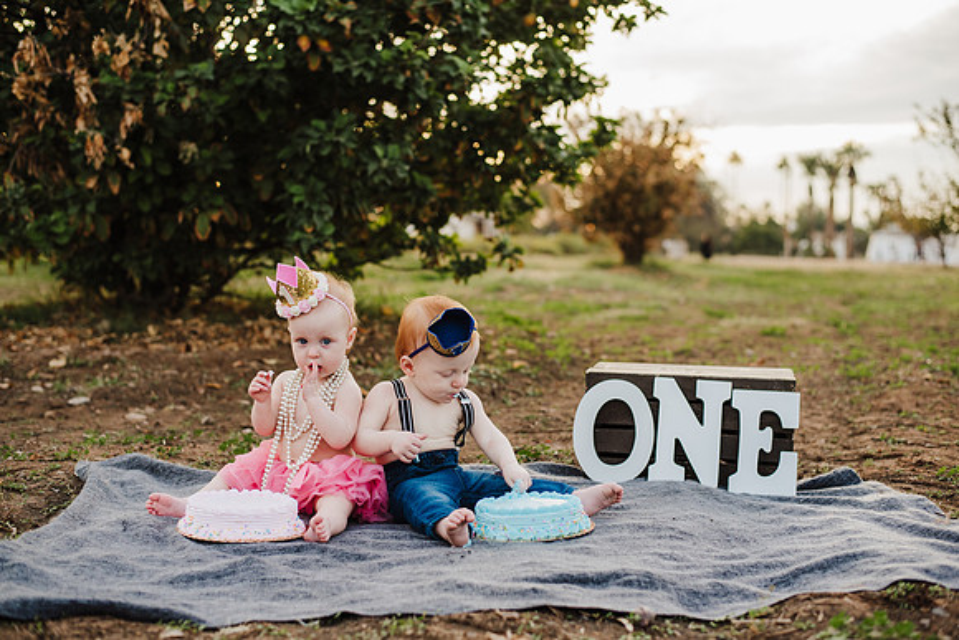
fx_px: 1332
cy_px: 320
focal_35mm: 50
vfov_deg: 27.0
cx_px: 480
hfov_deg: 39.6
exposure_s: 1/500
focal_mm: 50
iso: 400
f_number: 2.8
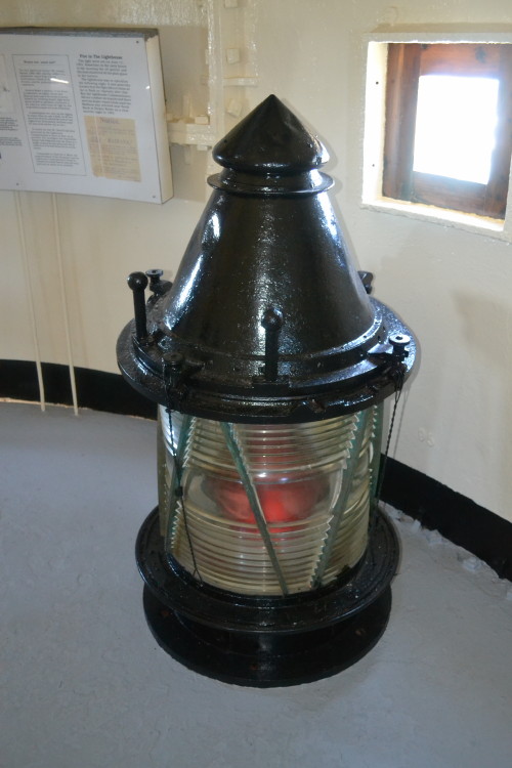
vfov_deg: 57.2
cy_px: 384
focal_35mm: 33
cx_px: 256
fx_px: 704
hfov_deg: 40.0
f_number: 4
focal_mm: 22
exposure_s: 1/60
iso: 2800
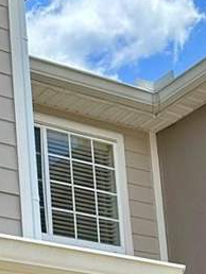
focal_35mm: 99
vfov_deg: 17.7
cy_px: 415
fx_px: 784
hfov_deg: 13.5
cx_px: -155
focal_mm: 6.86
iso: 80
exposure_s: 1/1949
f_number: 1.78
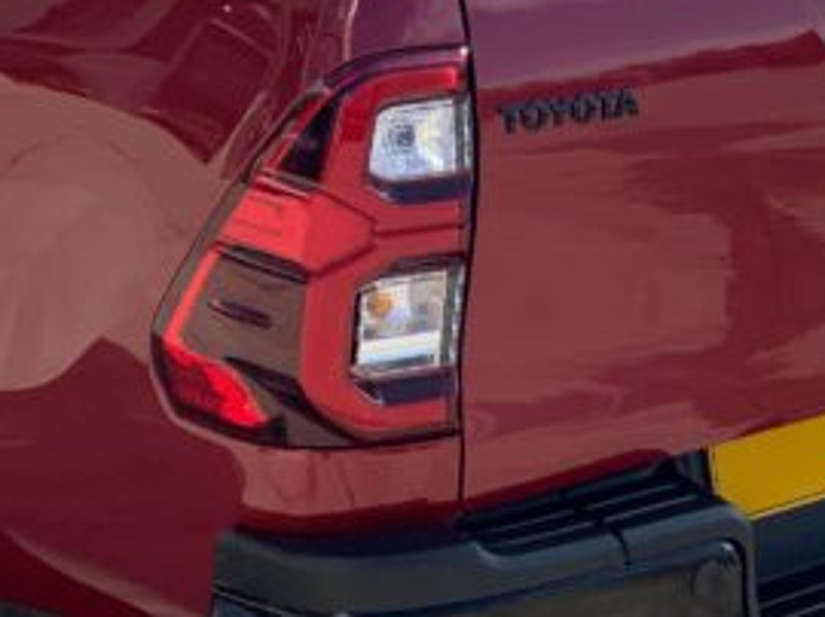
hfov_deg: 17.9
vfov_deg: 13.4
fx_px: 2619
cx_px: 428
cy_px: 110
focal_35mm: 110
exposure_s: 1/1221
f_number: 1.8
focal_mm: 3
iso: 16
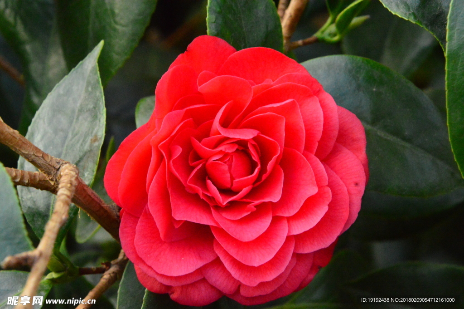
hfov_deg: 13.1
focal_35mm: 158
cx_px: 232
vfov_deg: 8.7
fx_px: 2028
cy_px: 154
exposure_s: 1/80
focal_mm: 105
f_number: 18
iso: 6400
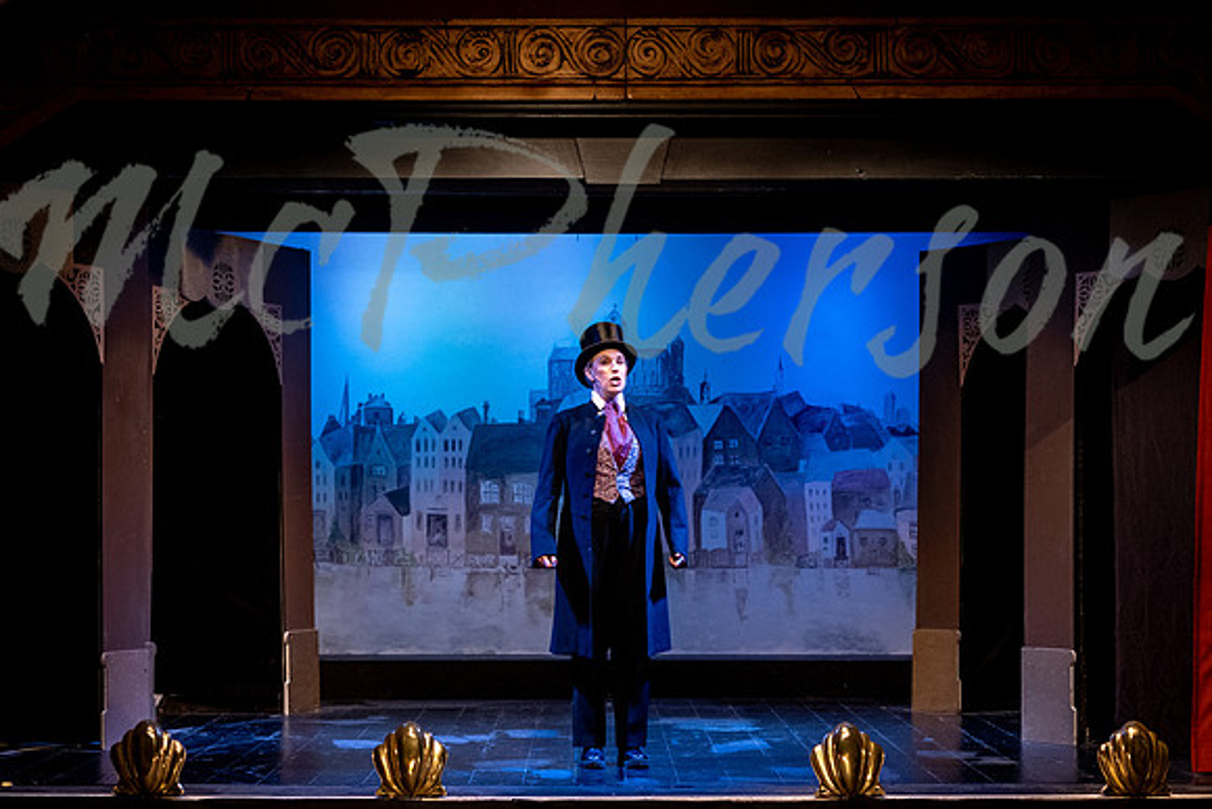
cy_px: 373
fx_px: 2534
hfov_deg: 26.9
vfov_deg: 18.1
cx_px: 642
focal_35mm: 75
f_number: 2.2
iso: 1000
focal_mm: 35
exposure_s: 1/250
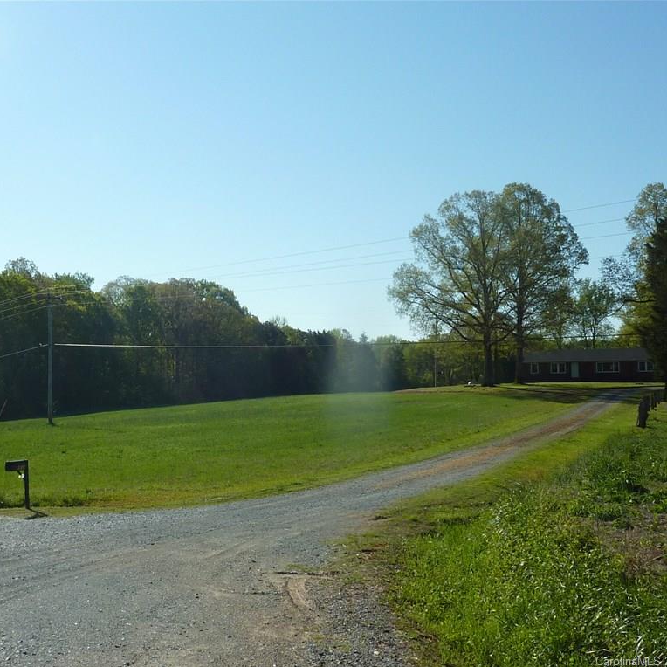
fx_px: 981
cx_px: 249
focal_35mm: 45
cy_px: 334
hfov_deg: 37.3
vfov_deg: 37.6
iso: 100
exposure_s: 1/500
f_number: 5.6
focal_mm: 4.4
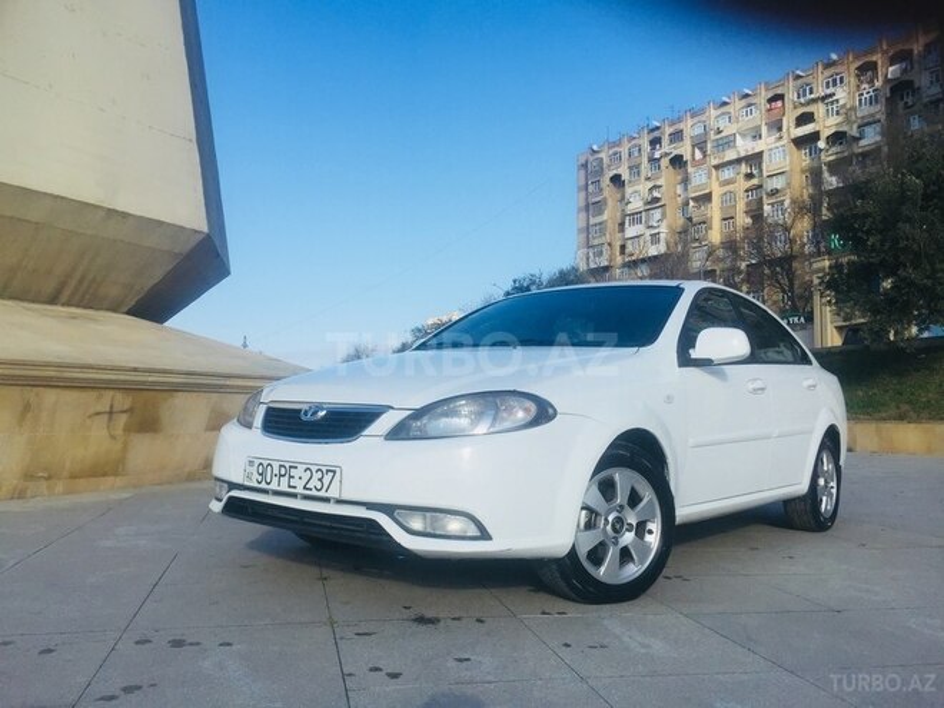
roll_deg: -0.1
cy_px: 354
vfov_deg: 48.2
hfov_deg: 61.7
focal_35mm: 29
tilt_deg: +3.5
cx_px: 472
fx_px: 791
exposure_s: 1/1883
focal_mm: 4.15
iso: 32
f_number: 2.2
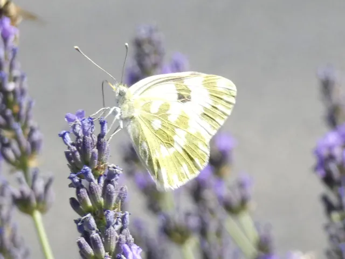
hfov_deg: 13.7
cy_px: 130
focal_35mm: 144
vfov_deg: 10.3
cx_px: 172
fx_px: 1435
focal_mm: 25.8
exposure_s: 1/160
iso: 80
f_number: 5.3
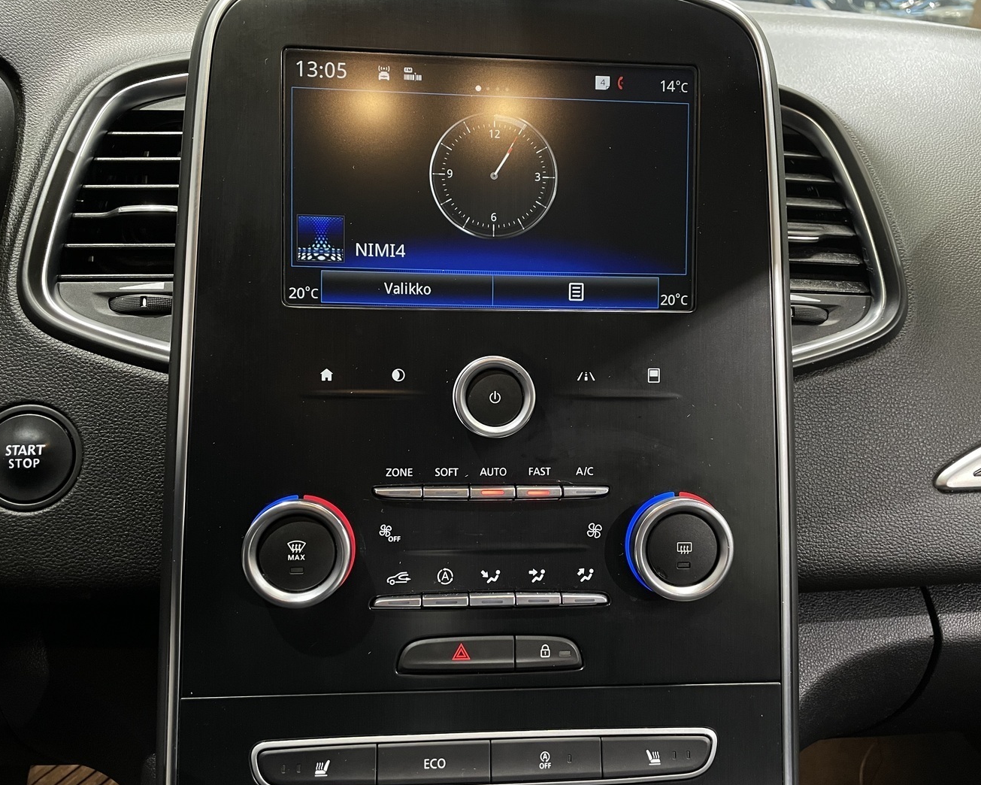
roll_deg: -2.6
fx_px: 813
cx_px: 476
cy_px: 404
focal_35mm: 28
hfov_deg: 62.2
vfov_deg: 51.5
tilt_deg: -26.6
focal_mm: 4.2
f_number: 1.6
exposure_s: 1/49
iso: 320
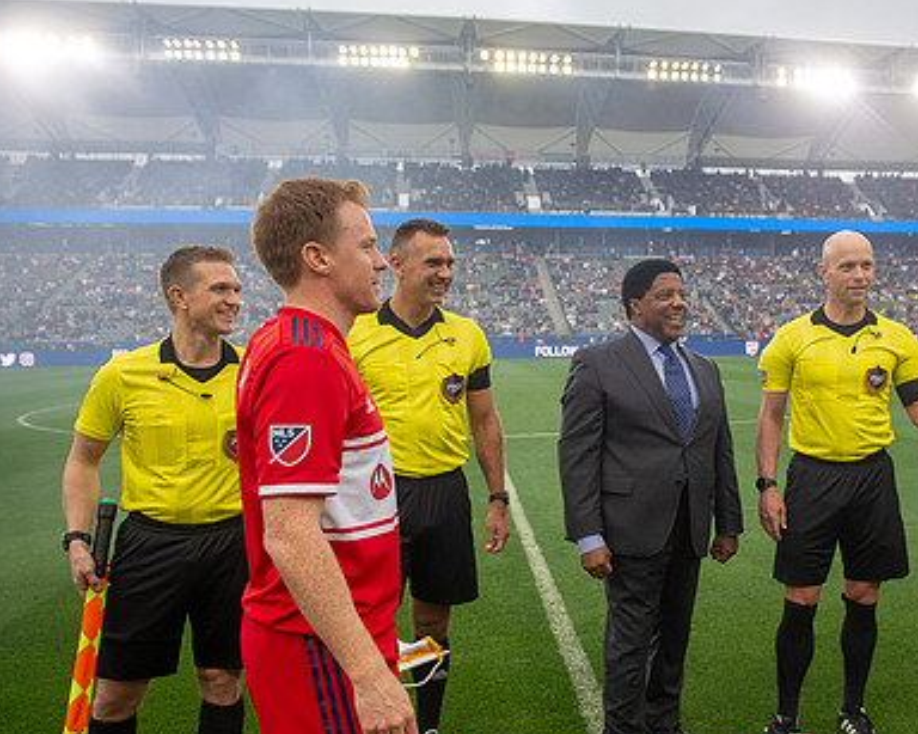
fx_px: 924
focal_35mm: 34
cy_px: 412
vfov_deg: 43.3
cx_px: 667
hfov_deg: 51.0
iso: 500
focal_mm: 24
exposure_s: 1/640
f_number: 3.5
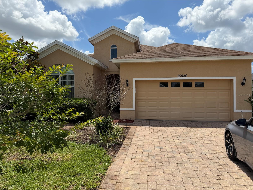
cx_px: 126
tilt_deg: -0.4
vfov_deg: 56.8
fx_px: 175
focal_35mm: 24
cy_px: 95
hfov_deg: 71.6
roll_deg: -0.6
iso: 100
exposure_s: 1/7353
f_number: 1.78
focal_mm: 6.76
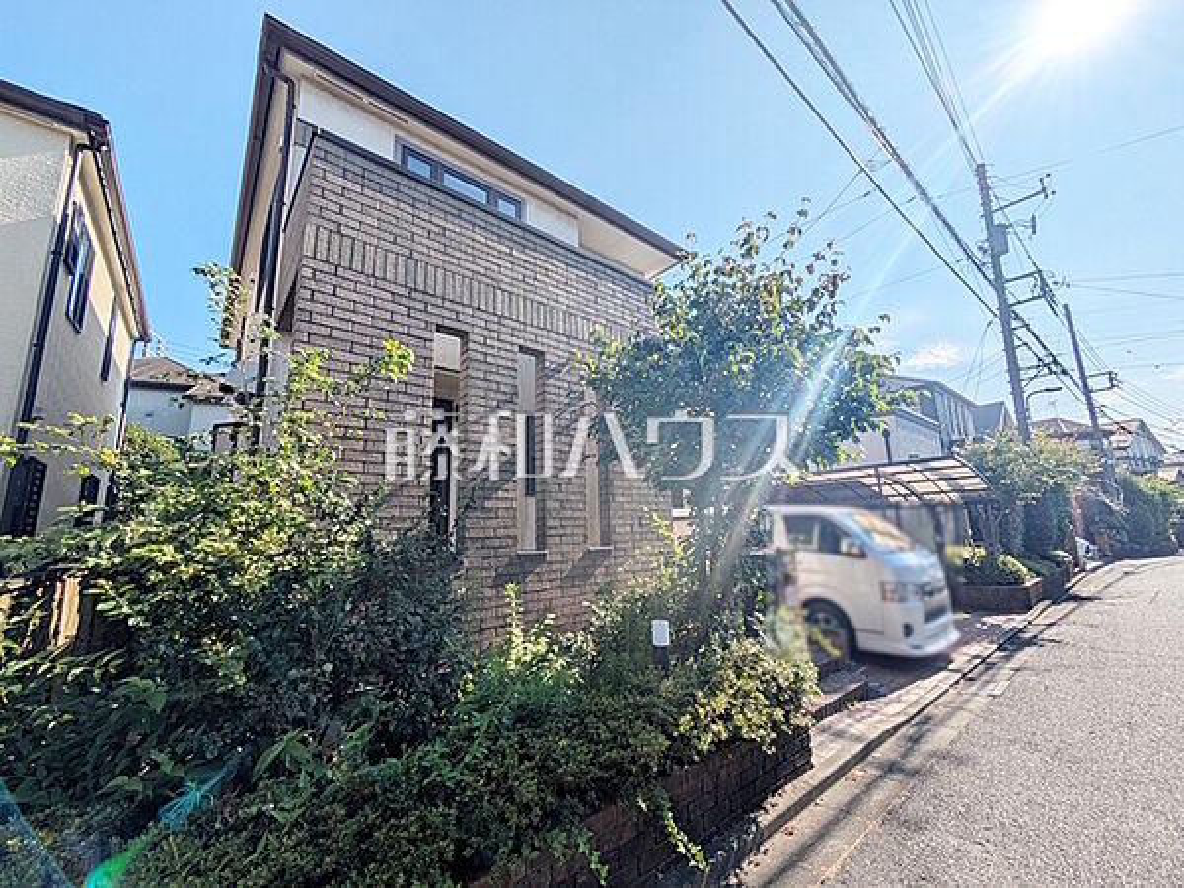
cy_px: 444
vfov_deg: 85.7
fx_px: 479
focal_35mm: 14
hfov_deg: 102.1
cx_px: 592
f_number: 2.2
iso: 36
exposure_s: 1/4016
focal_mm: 1.83
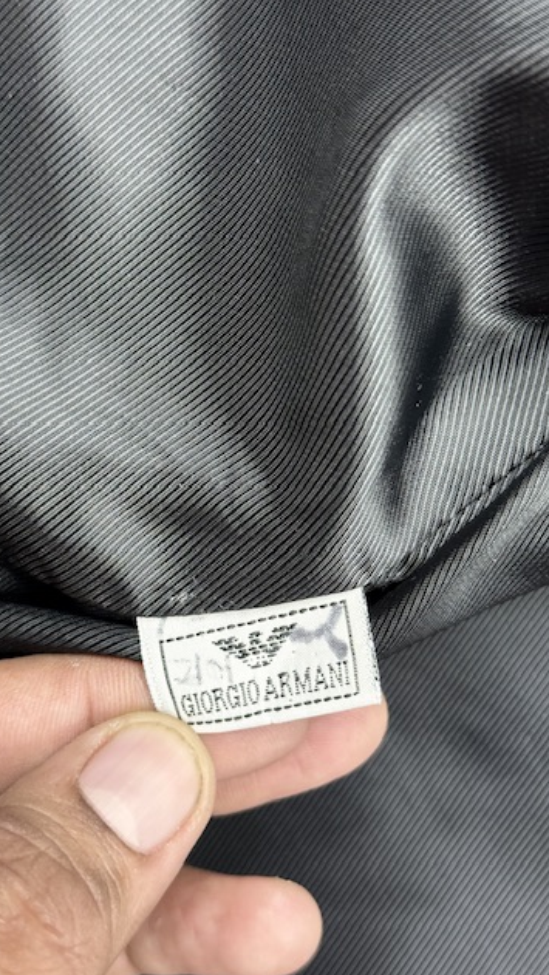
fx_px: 1371
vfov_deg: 39.2
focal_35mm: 53
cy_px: 485
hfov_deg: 22.6
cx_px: 243
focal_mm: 6.76
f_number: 1.78
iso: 125
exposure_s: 1/50
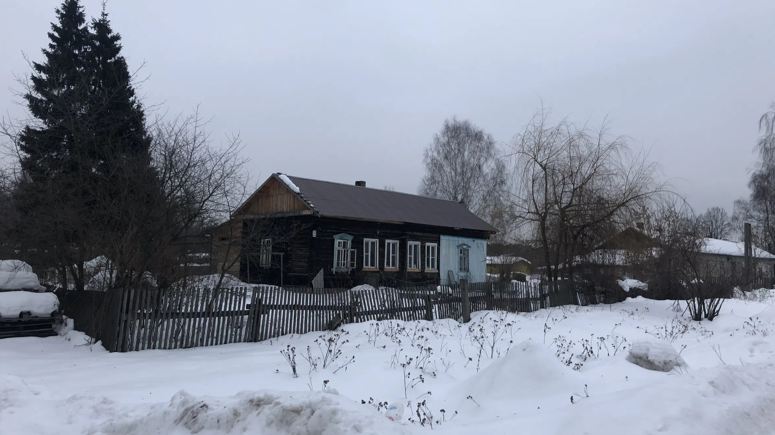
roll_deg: -0.2
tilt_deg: +5.5
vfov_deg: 37.8
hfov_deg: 62.6
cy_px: 213
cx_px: 390
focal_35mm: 31
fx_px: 637
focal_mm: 4
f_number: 1.8
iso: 40
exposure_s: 1/120
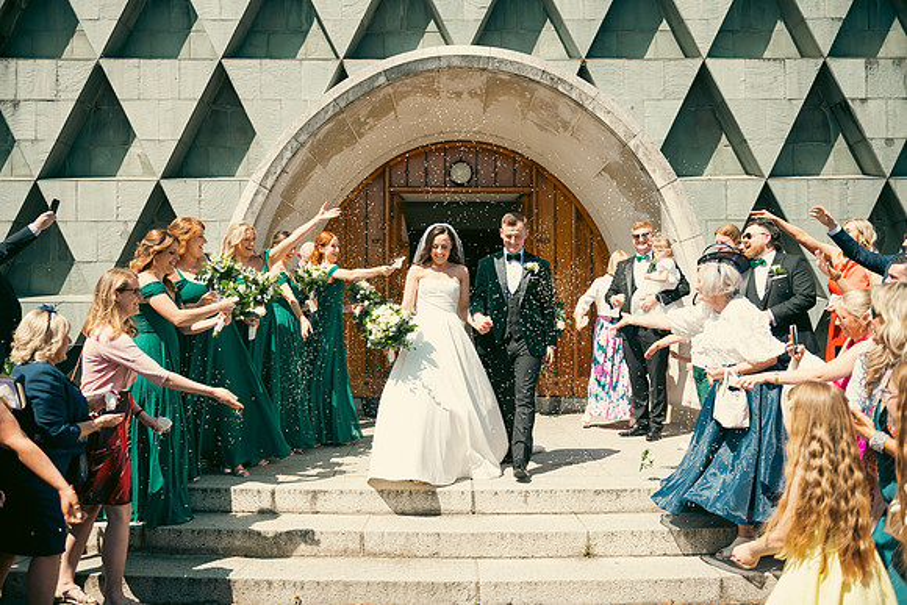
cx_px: 454
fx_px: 806
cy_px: 302
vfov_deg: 41.1
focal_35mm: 32
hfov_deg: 58.7
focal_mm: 32
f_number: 3.5
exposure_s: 1/800
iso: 100
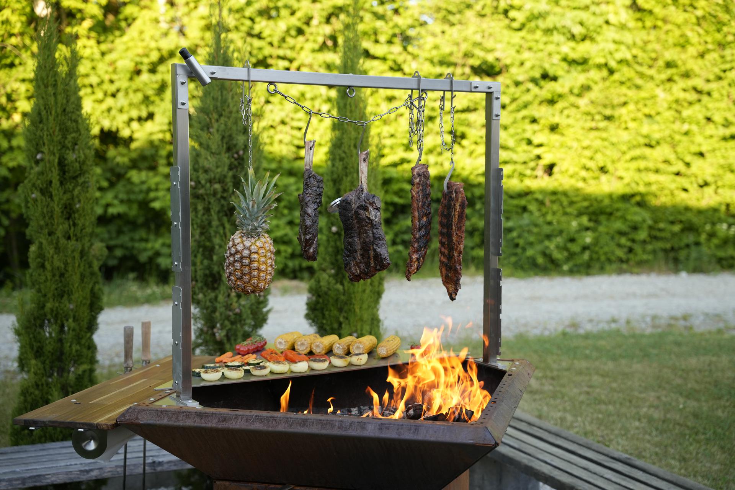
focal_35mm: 50
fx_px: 1019
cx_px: 368
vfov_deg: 27.0
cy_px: 245
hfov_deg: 39.7
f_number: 3.2
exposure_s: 1/250
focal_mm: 49.9
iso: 200
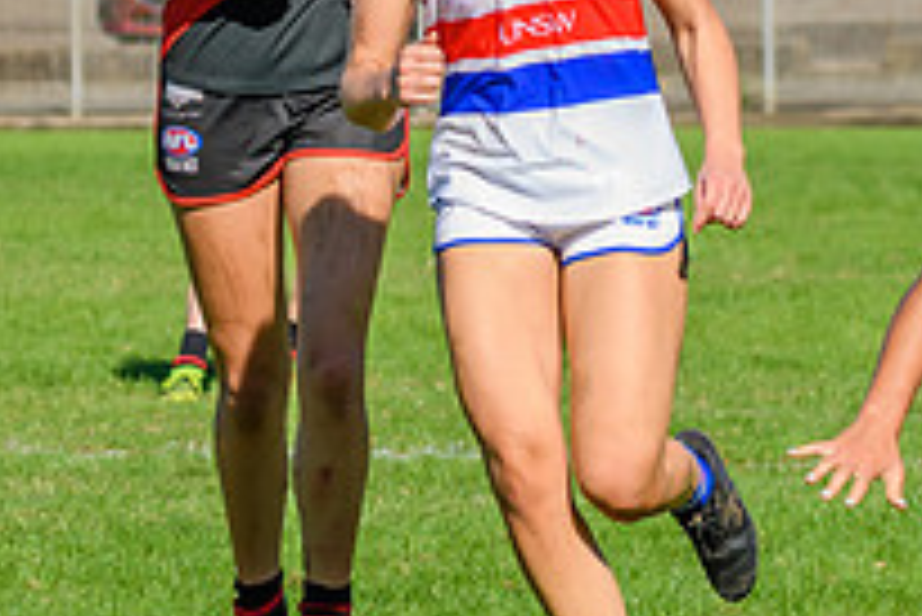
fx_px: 17889
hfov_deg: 3.0
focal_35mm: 698
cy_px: 218
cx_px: 931
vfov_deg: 2.0
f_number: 8
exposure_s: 1/1600
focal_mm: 150
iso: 640
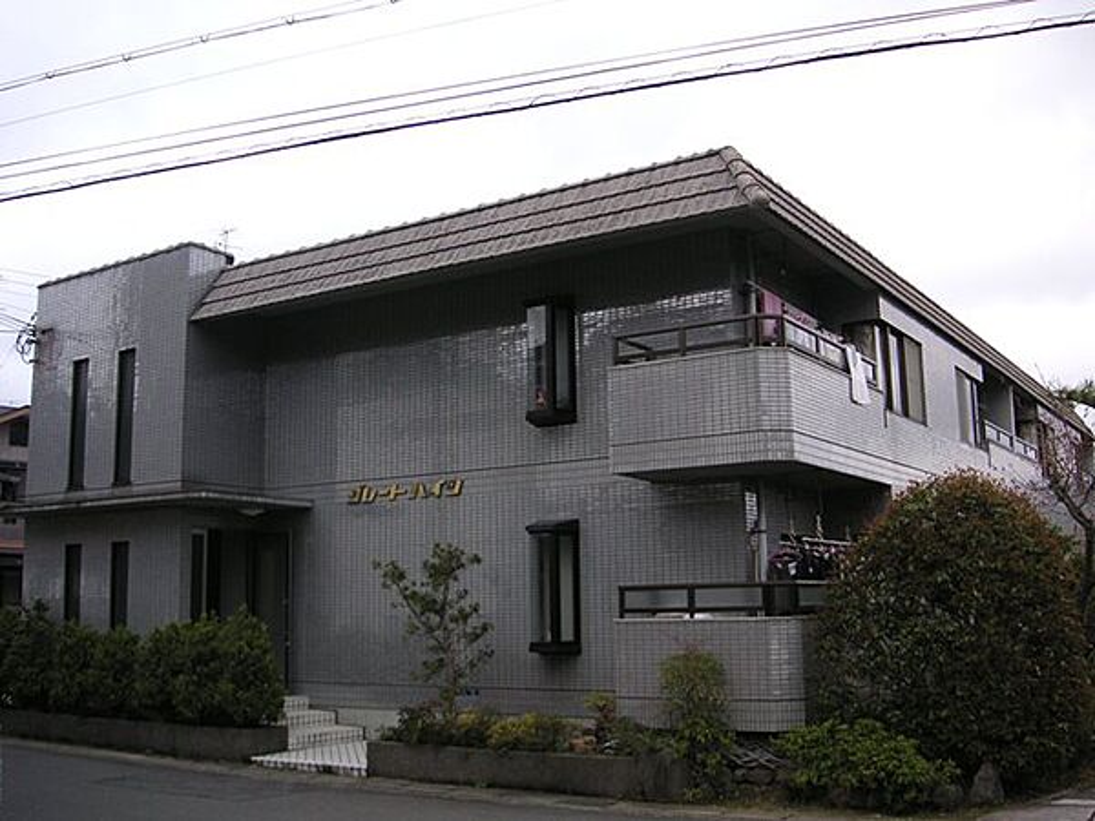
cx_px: 548
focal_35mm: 37
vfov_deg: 38.7
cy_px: 410
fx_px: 1170
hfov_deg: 50.1
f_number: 2.8
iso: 50
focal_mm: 6.1
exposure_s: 1/500
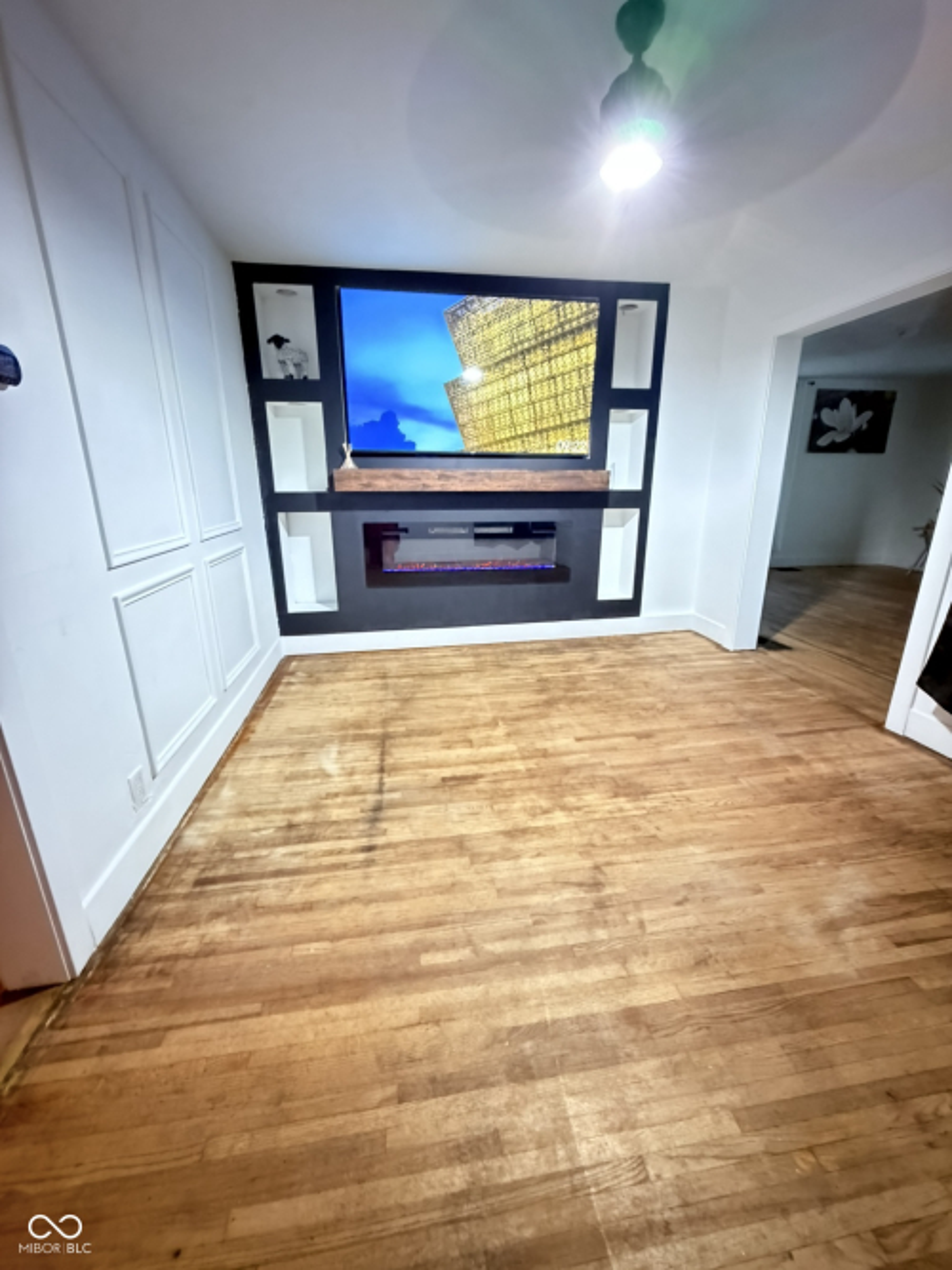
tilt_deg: -16.5
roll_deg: -0.1
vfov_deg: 102.1
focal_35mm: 14
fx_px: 514
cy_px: 635
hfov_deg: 85.7
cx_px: 476
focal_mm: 2.22
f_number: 2.2
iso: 3200
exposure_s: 1/15
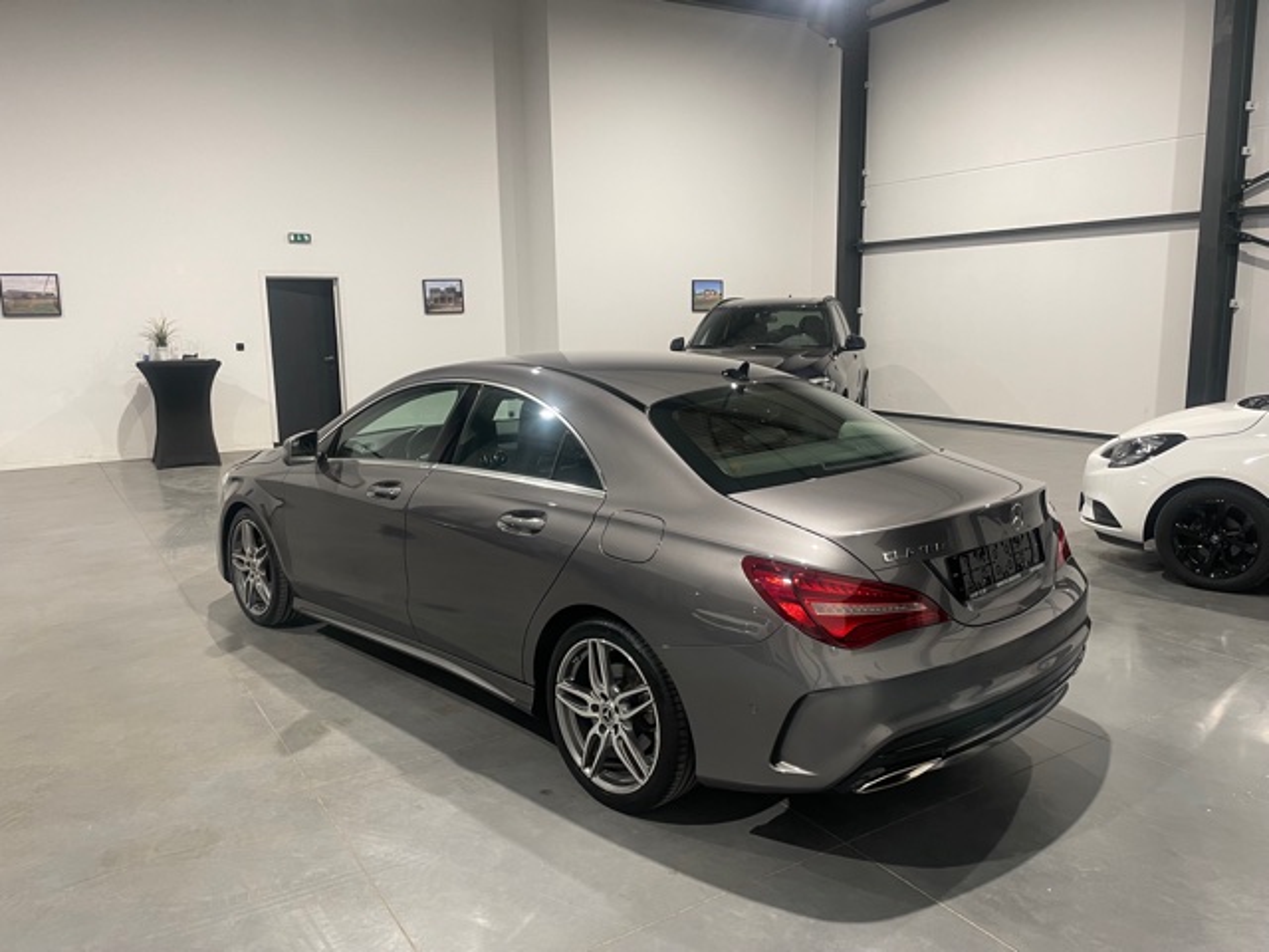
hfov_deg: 67.3
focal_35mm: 26
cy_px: 476
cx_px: 634
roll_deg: +0.5
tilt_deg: -10.8
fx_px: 953
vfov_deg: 53.1
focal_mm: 4.2
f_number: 1.6
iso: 100
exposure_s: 1/50
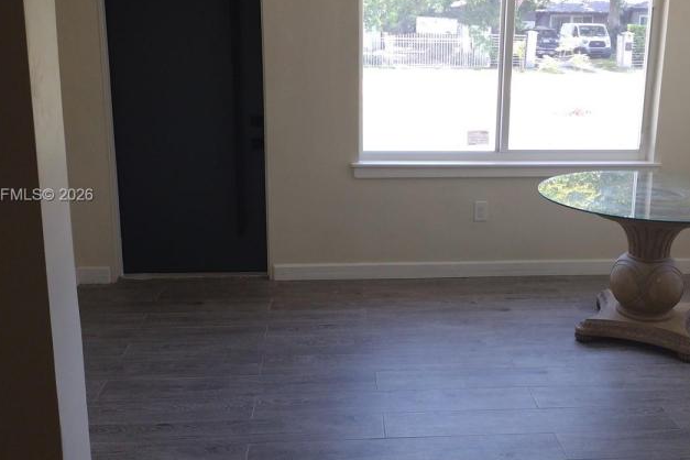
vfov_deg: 31.1
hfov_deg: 45.2
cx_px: 416
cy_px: 196
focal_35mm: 43
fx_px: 824
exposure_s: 1/120
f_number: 1.7
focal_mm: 4.71
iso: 195
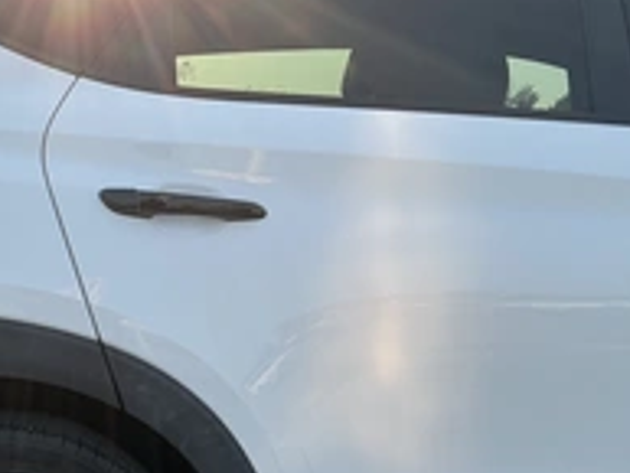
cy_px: 453
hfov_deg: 32.1
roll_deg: +1.9
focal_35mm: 58
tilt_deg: -10.9
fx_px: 1056
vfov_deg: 24.3
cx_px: 101
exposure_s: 1/540
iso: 25
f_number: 1.8
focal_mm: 3
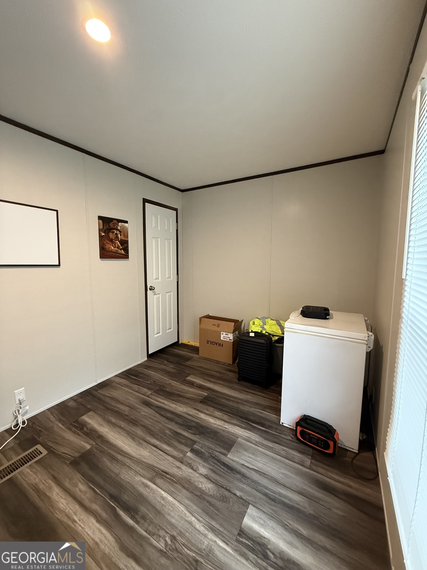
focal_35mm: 14
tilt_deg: -6.3
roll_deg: +0.0
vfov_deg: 102.1
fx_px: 230
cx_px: 214
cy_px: 285
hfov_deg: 85.7
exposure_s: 1/60
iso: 800
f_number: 2.2
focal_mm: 2.22
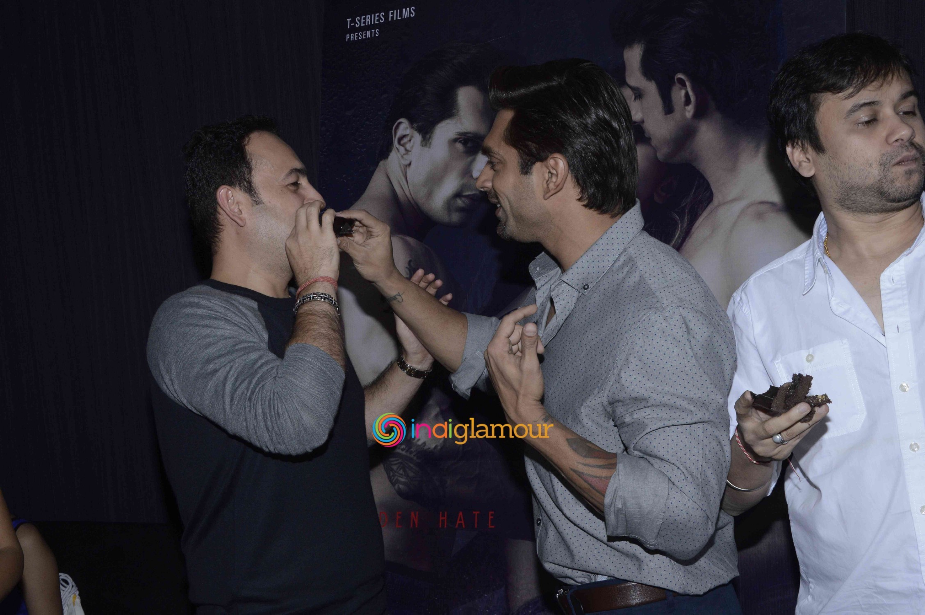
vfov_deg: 26.4
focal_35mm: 51
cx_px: 462
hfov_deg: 38.9
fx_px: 1309
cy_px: 308
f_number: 13
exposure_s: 1/200
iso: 800
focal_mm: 34
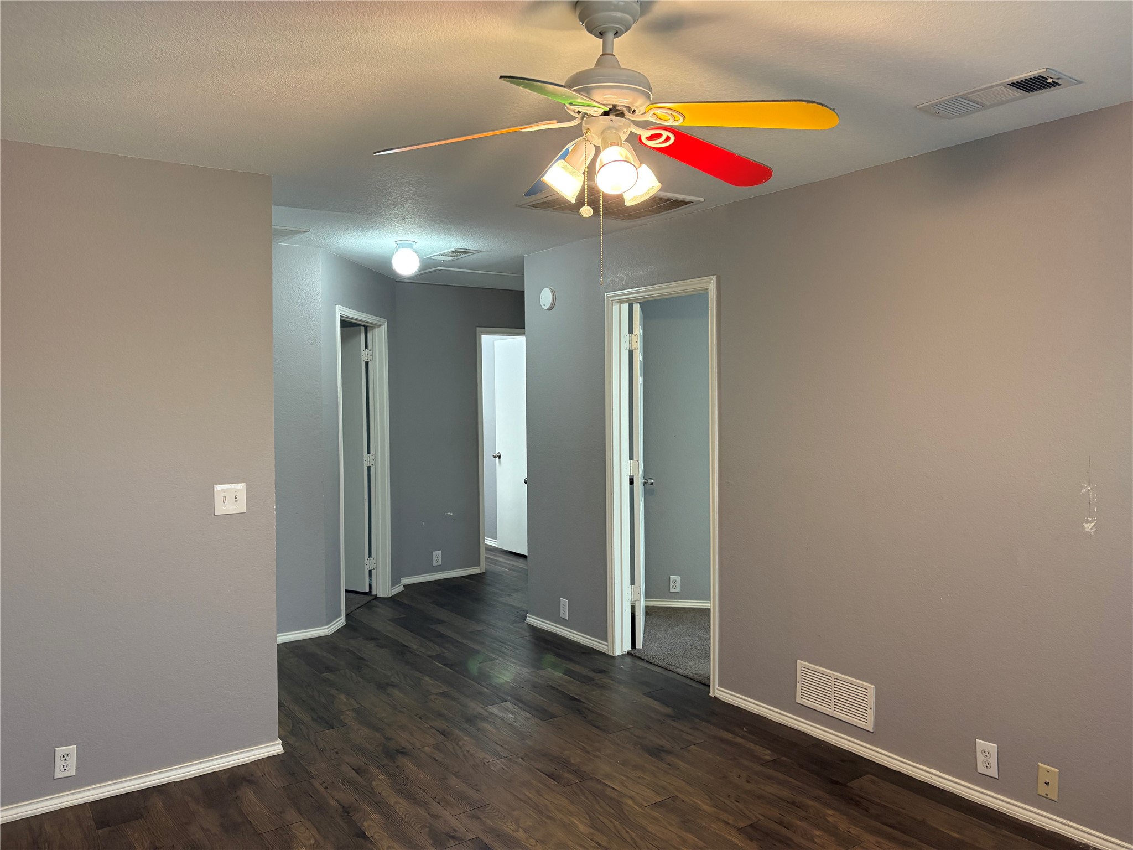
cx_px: 566
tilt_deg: +0.8
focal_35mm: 26
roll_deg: +1.1
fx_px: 851
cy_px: 425
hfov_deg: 67.3
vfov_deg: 53.1
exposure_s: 1/60
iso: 200
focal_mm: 5.96
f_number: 1.6
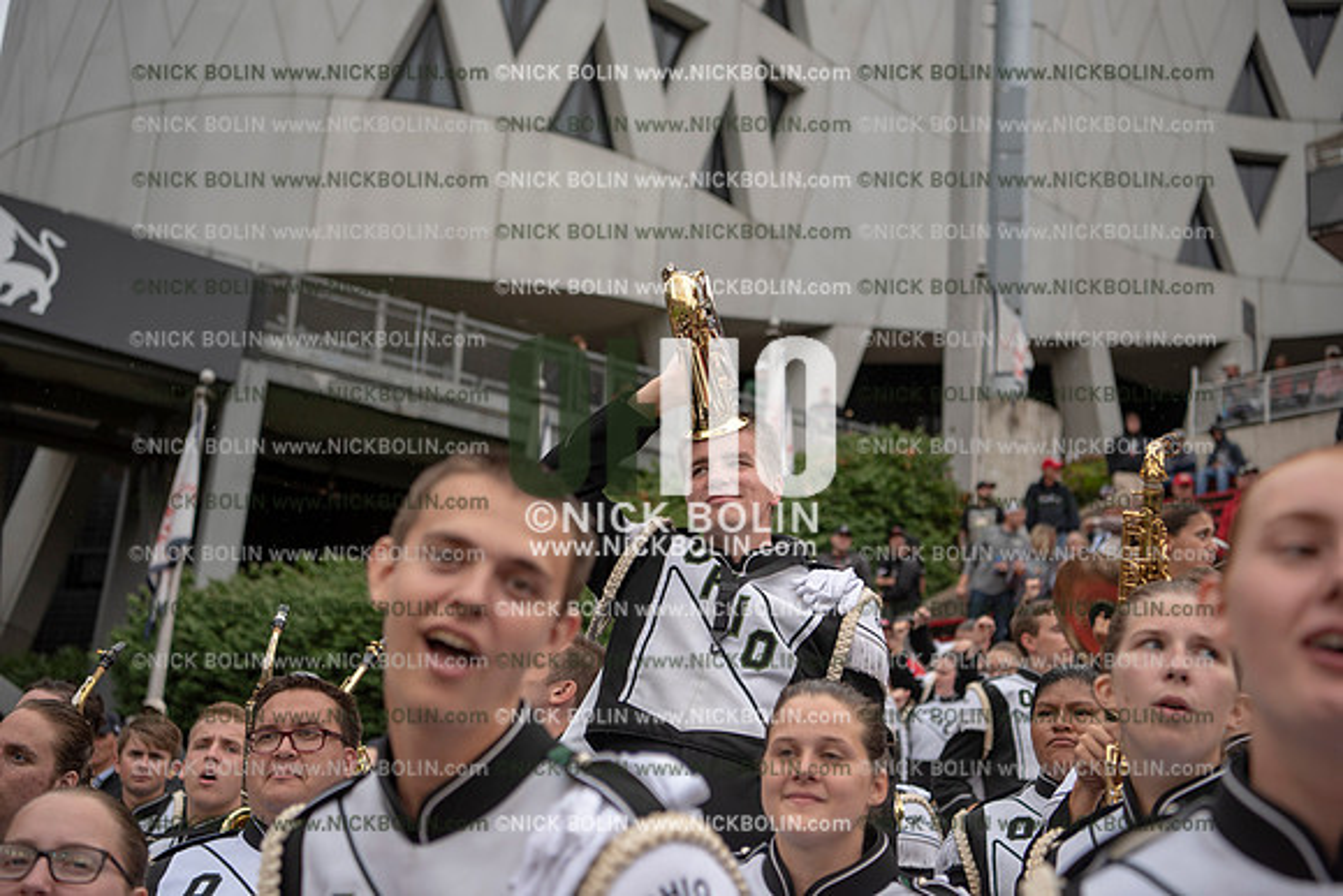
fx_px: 1940
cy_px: 448
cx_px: 672
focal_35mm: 52
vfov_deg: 26.0
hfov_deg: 38.2
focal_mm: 52
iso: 250
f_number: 3.5
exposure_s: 1/800
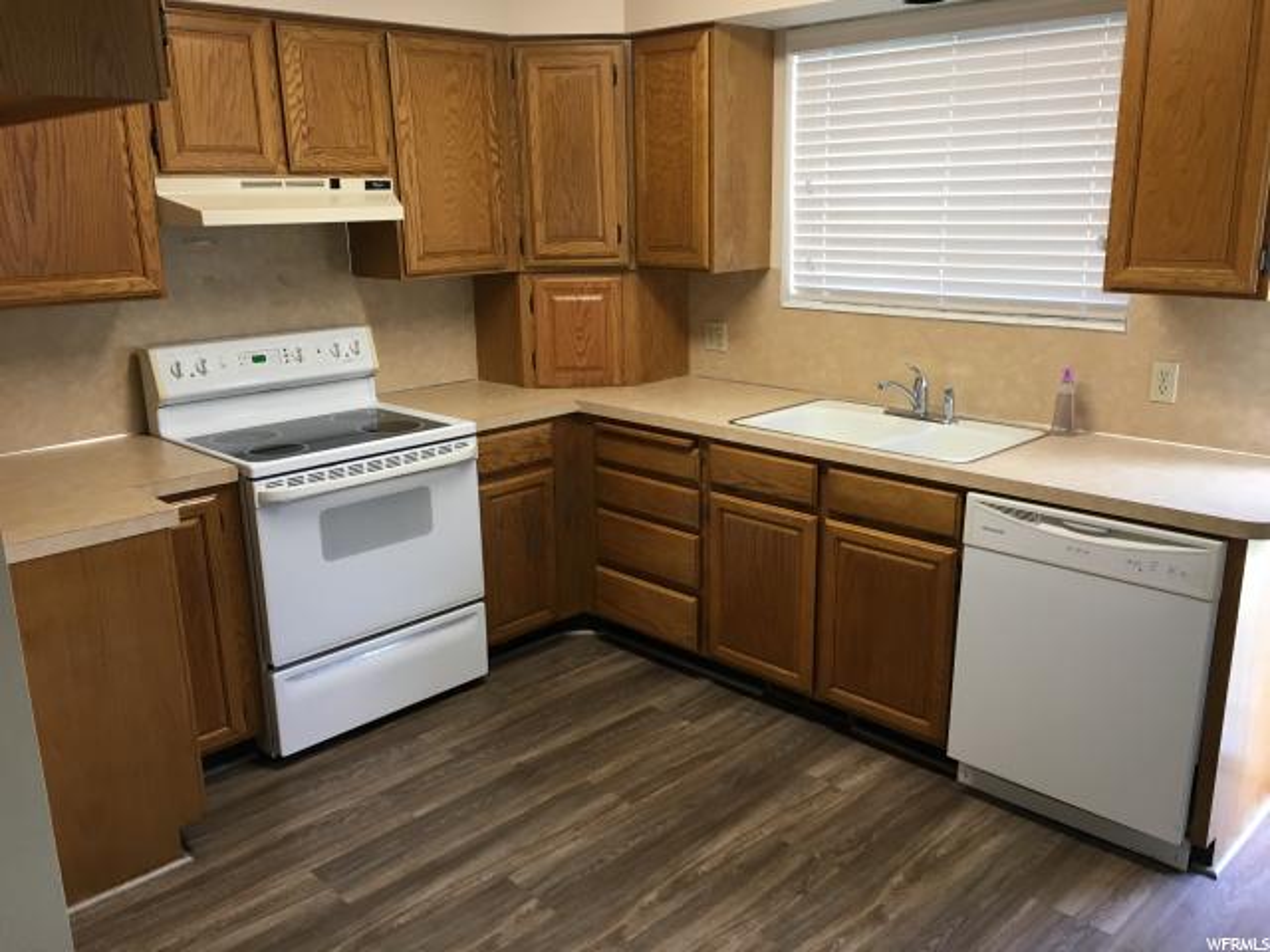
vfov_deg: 48.2
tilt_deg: -14.6
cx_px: 635
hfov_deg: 61.7
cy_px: 476
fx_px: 1064
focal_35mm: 29
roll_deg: +2.4
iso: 40
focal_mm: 4.15
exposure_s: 1/30
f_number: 2.2
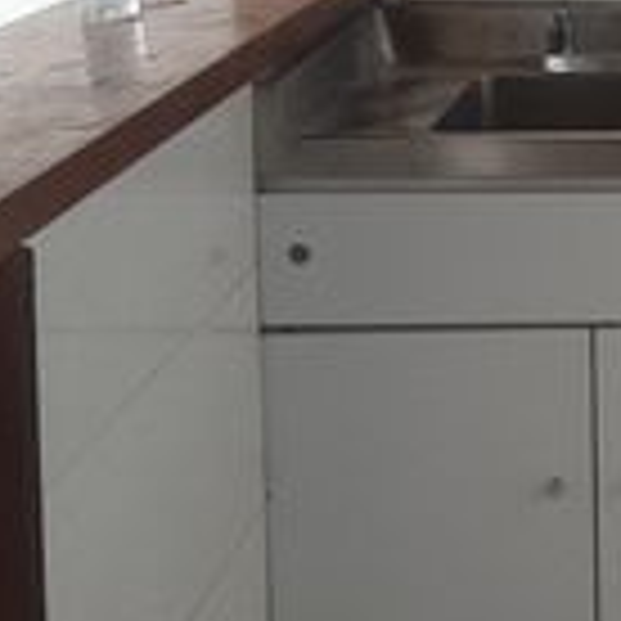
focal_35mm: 111
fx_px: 2253
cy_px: 70
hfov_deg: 14.5
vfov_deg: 15.5
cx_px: 958
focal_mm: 3.93
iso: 160
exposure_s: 1/60
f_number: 1.7
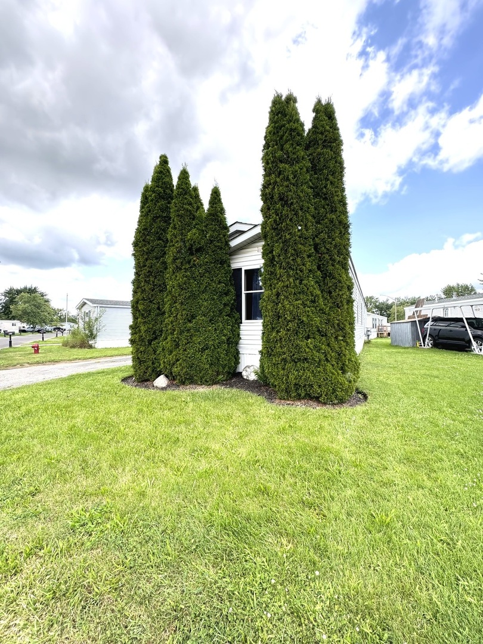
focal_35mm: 14
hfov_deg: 85.7
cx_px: 242
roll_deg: -0.7
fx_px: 260
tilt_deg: +3.0
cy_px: 322
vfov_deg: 102.1
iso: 40
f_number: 2.2
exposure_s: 1/250
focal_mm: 2.22
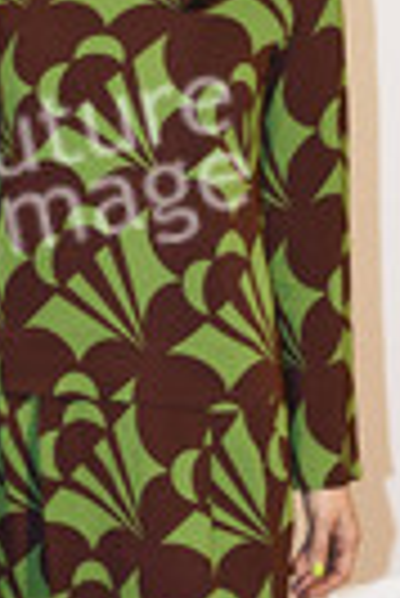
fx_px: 1596
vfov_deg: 21.1
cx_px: 148
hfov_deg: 14.3
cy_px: 409
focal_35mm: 96
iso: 800
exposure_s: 1/160
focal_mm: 32
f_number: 3.5
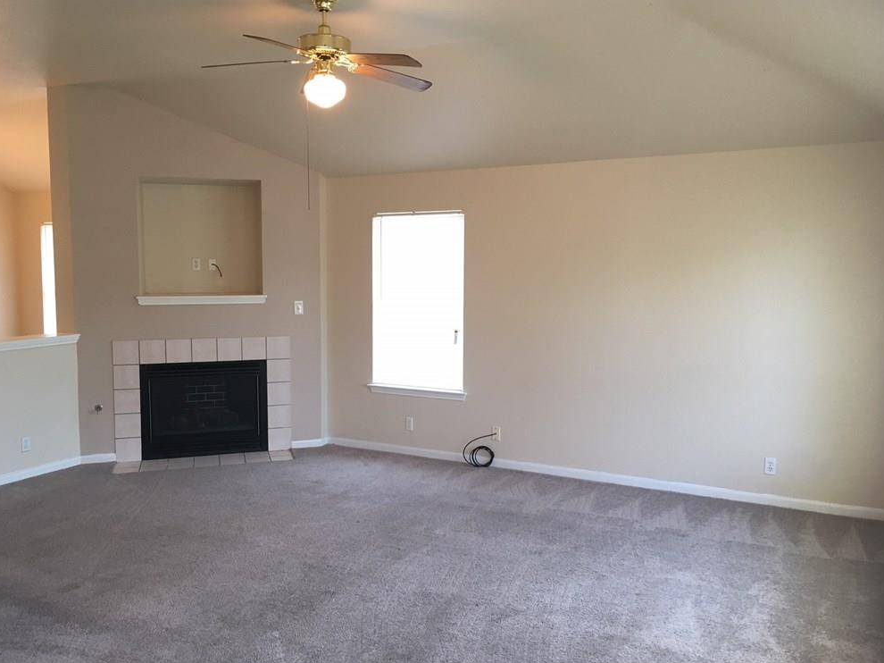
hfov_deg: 60.0
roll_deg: -0.3
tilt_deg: -5.5
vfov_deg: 46.8
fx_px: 766
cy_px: 329
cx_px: 438
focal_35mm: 30
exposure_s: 1/30
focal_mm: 4.15
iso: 100
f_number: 2.2
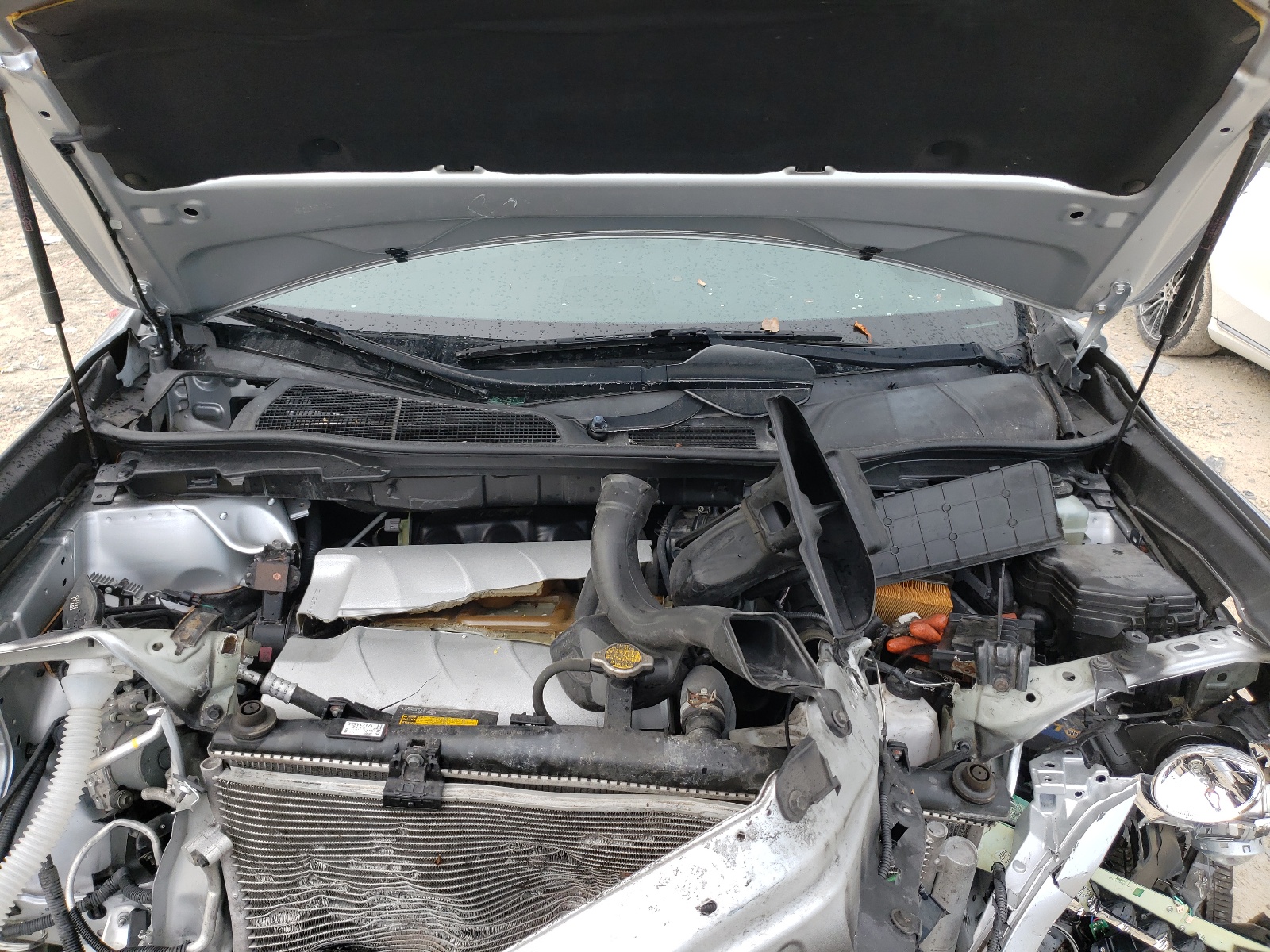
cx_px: 635
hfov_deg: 67.3
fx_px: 954
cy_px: 476
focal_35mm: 26
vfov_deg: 53.1
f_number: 1.5
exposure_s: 1/312
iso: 50
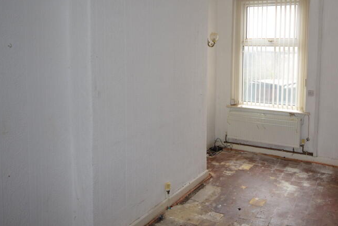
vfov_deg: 42.2
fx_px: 289
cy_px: 80
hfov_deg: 58.2
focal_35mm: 31
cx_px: 244
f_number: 5
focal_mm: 13
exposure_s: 1/100
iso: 800
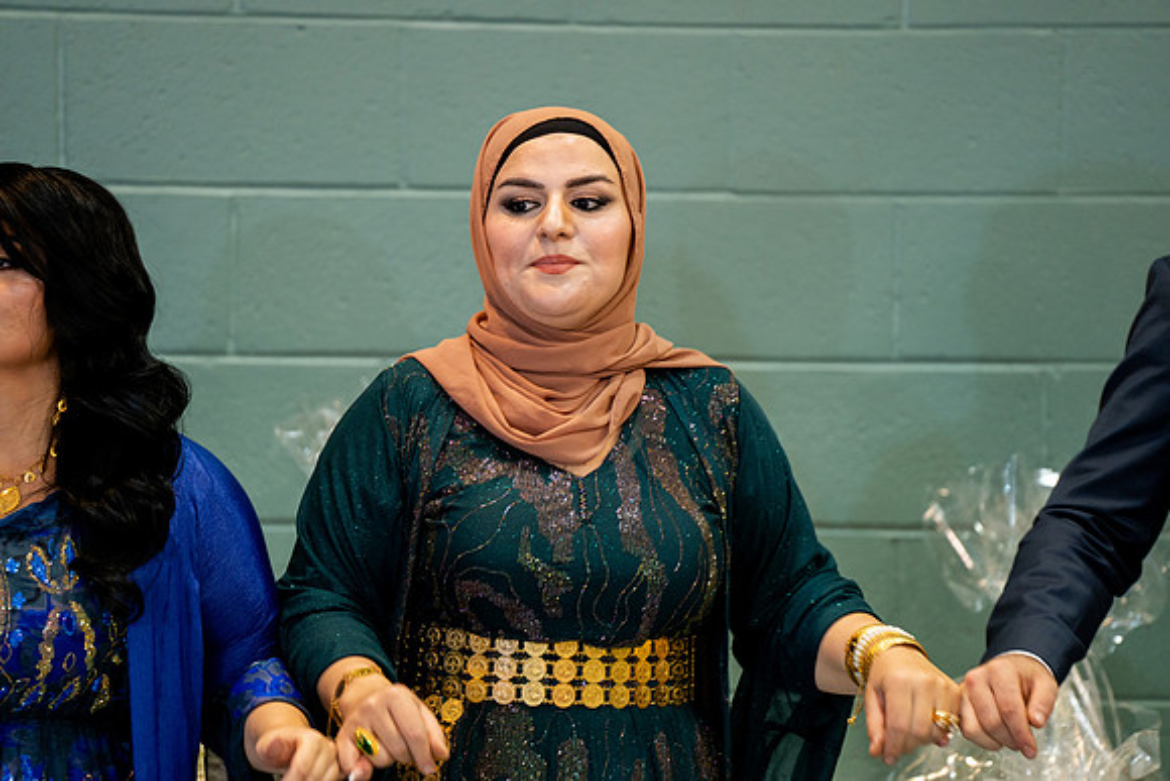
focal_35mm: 200
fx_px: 6501
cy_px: 390
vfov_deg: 6.9
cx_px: 585
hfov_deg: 10.3
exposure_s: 1/200
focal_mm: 200
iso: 1250
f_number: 2.8
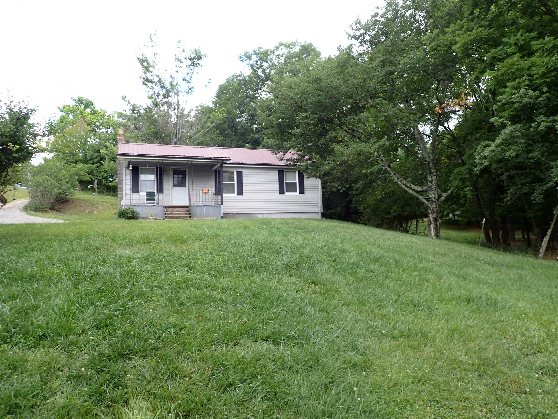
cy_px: 210
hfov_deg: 69.4
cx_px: 279
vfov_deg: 54.9
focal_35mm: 25
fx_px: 403
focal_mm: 4.5
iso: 100
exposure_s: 1/250
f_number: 2.8
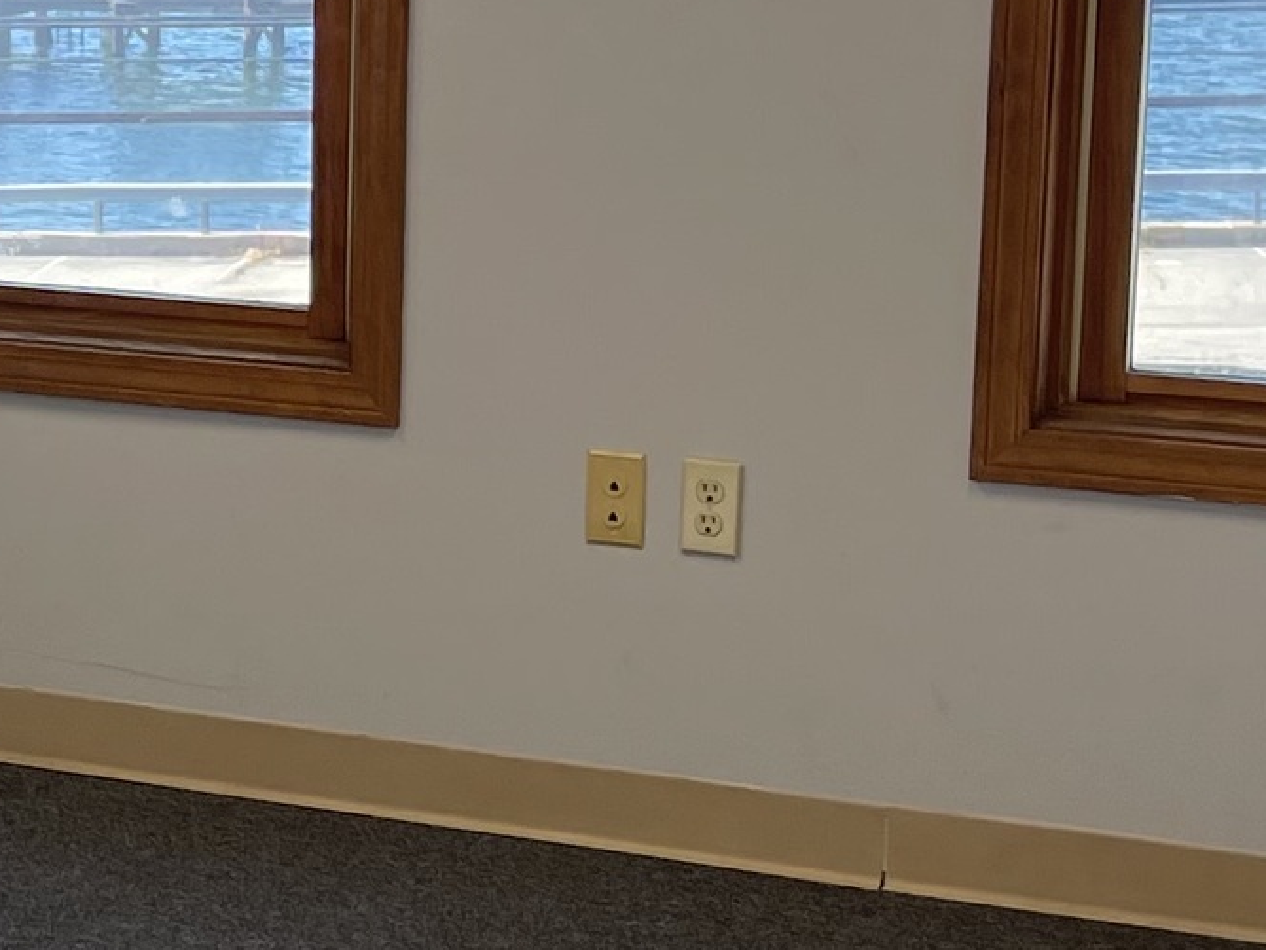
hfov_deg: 16.4
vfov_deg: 12.9
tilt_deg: -12.2
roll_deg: +0.7
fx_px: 4206
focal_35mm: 115
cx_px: -271
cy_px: 487
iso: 32
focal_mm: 5.1
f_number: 1.6
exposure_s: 1/165
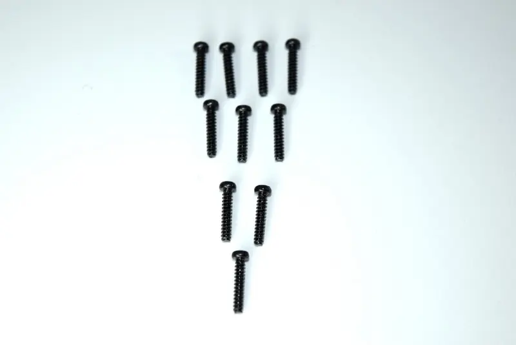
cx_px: 258
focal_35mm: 72
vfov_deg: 18.9
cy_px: 172
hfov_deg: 28.1
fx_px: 1032
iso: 100
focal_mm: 48
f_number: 5.6
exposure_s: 1/125
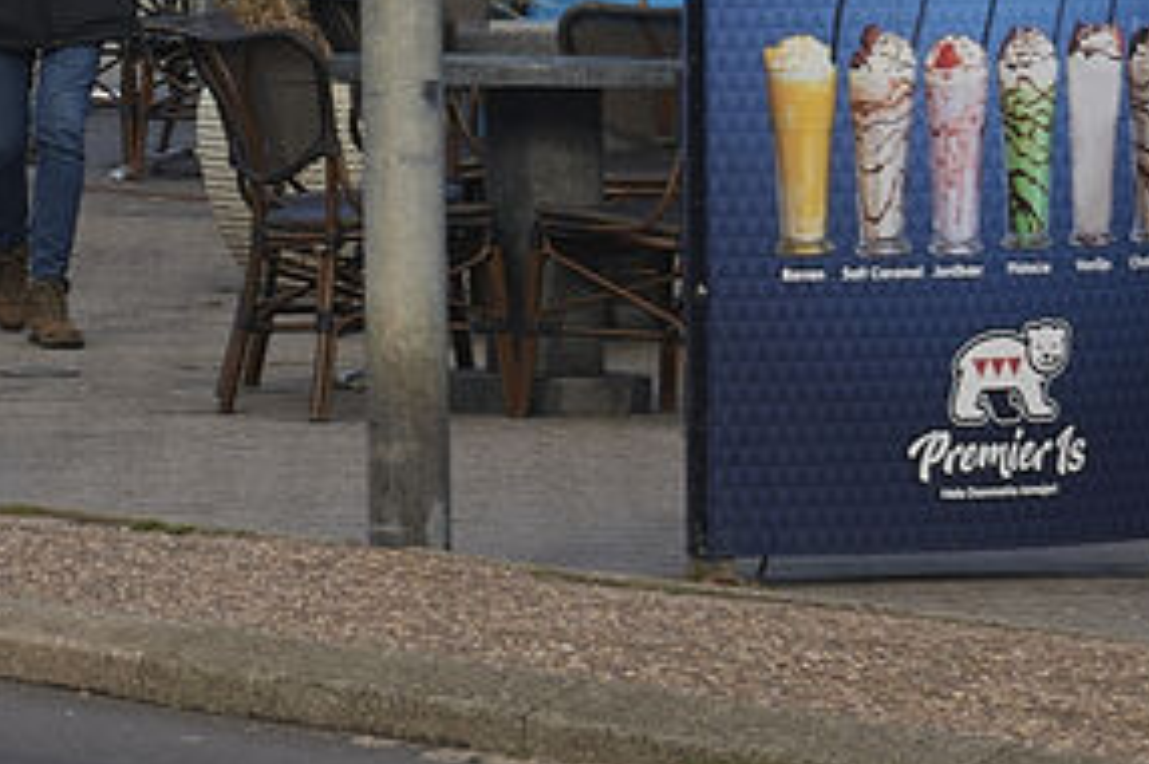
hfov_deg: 5.3
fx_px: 12210
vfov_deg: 3.5
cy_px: -989
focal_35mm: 383
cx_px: -1394
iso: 100
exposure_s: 1/160
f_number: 6.3
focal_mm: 38
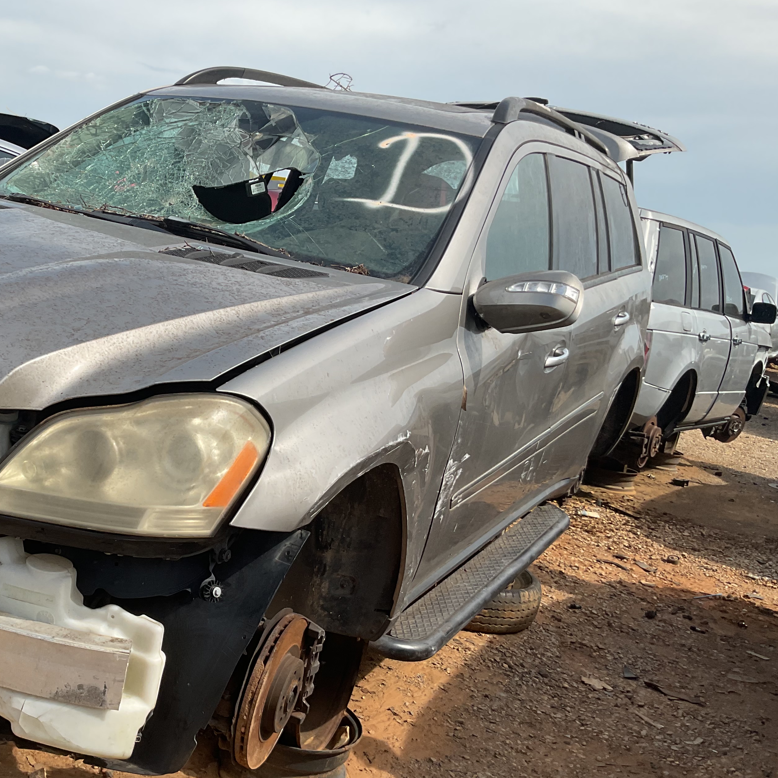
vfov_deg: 40.9
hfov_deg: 39.6
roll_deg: -9.7
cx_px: 174
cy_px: 433
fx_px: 1043
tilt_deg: -10.4
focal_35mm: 41
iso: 16
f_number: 1.8
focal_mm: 3
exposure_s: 1/1626
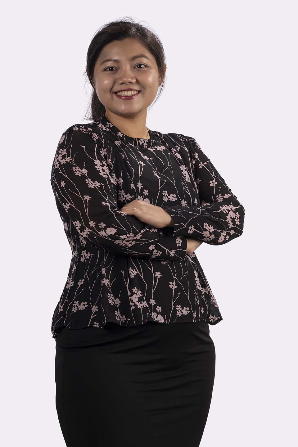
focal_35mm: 105
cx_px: 149
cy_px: 224
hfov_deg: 13.0
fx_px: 1304
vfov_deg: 19.5
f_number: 9
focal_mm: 105
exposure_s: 1/250
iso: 100
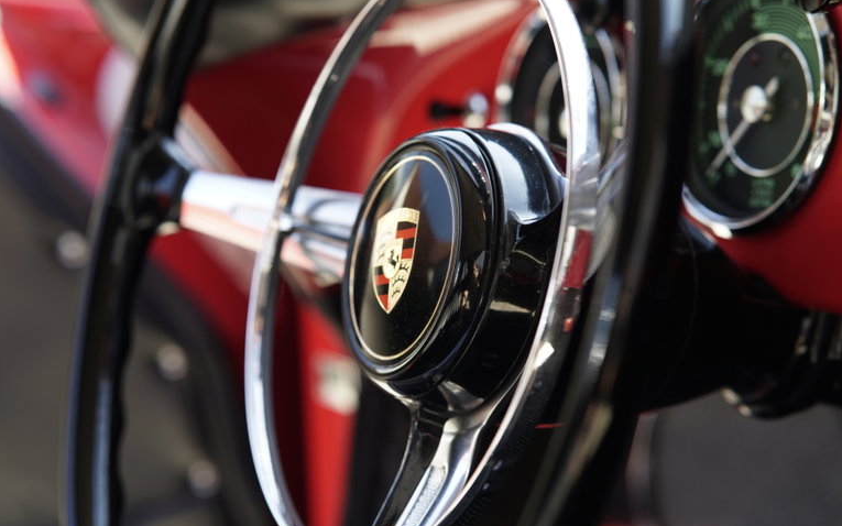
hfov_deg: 23.8
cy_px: 251
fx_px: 1996
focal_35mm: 87
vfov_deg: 15.0
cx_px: 420
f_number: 4
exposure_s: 1/80
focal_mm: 85
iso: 400
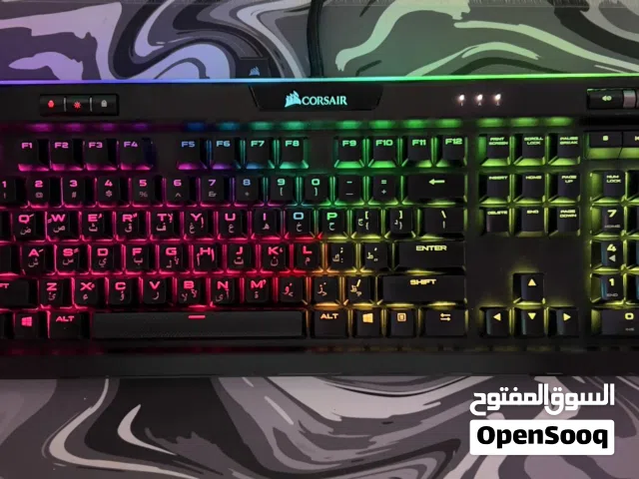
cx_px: 320
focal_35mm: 26
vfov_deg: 53.1
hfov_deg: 67.3
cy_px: 240
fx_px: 480
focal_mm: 5.7
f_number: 1.5
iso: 640
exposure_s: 1/36
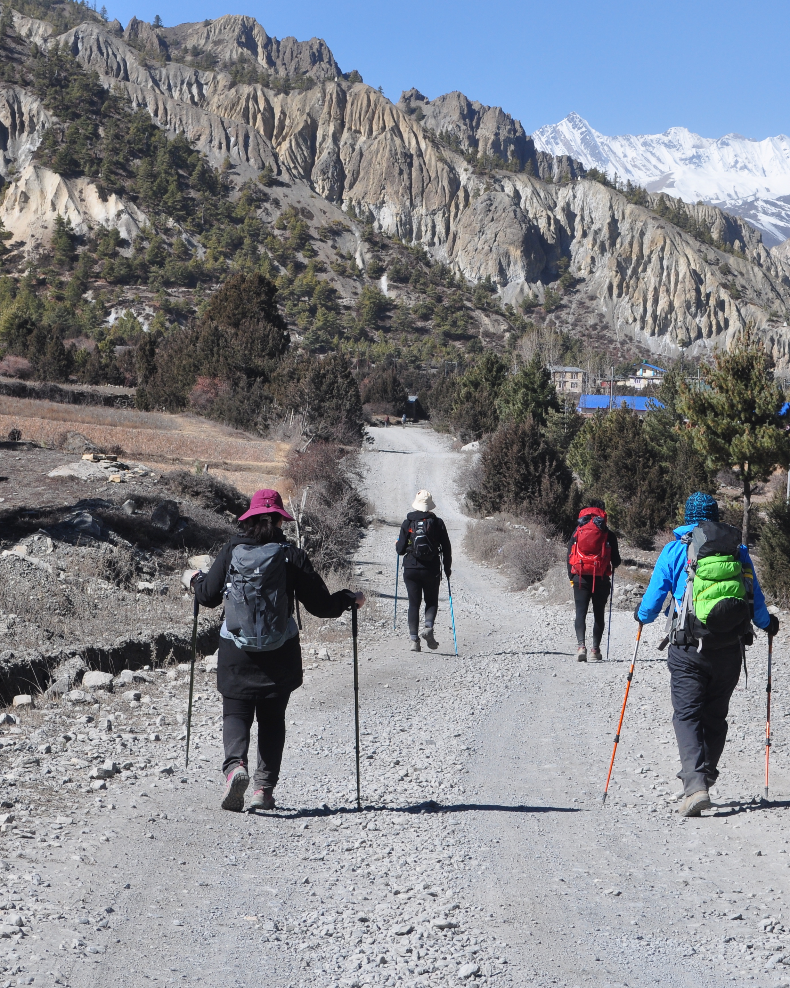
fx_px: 3411
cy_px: 494
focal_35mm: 117
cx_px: 516
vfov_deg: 16.5
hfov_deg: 13.2
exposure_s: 1/320
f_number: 10
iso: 200
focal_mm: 55
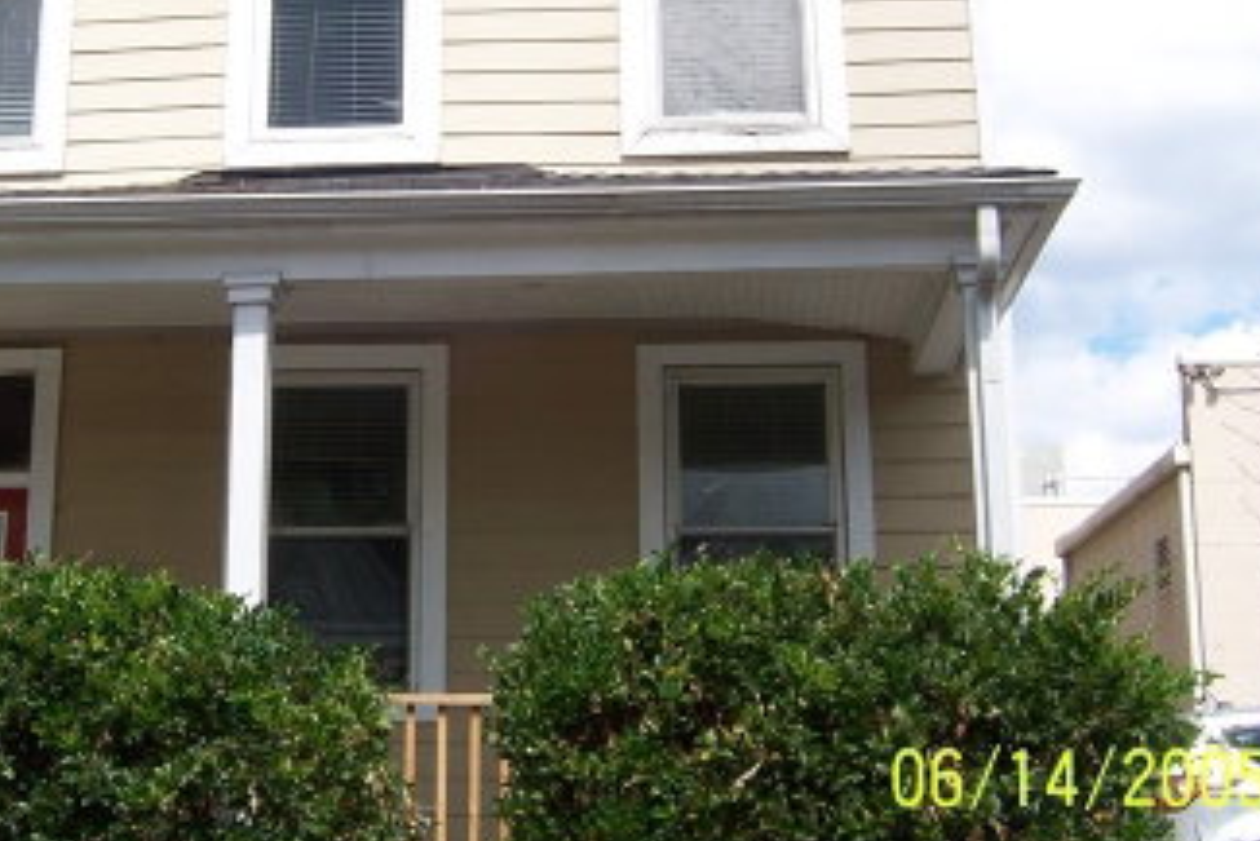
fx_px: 2066
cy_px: 240
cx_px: 388
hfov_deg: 33.5
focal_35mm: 59
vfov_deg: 22.9
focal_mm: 6.2
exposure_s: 1/400
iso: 80
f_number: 4.5
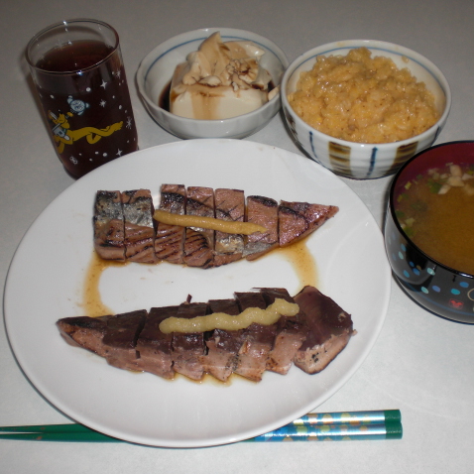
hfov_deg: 37.4
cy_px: 237
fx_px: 697
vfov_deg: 37.6
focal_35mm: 45
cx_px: 278
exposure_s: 1/60
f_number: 3.1
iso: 64
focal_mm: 6.3
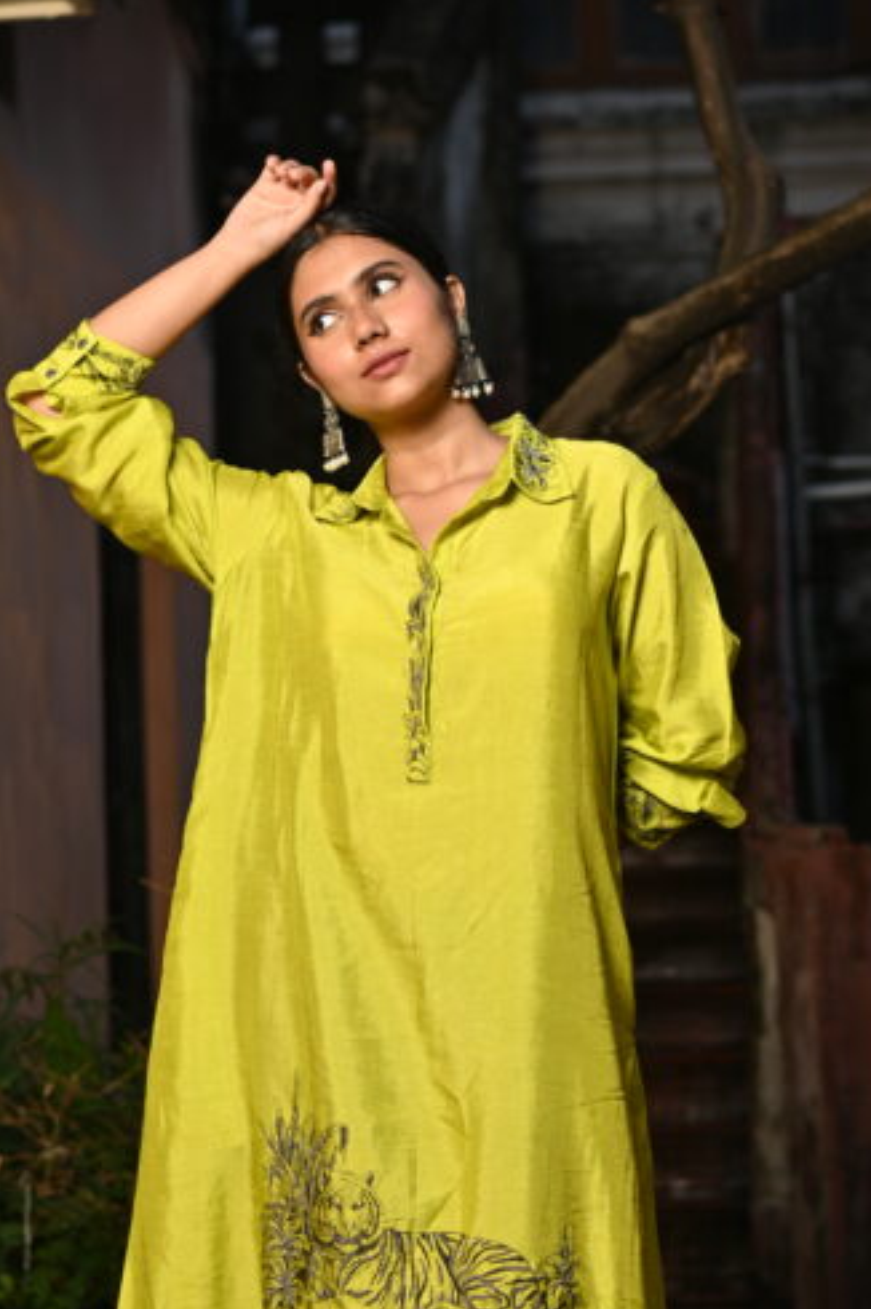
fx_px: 3343
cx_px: 369
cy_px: 815
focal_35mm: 92
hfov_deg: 14.8
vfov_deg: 22.1
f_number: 2.8
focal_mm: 50
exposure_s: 1/320
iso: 125
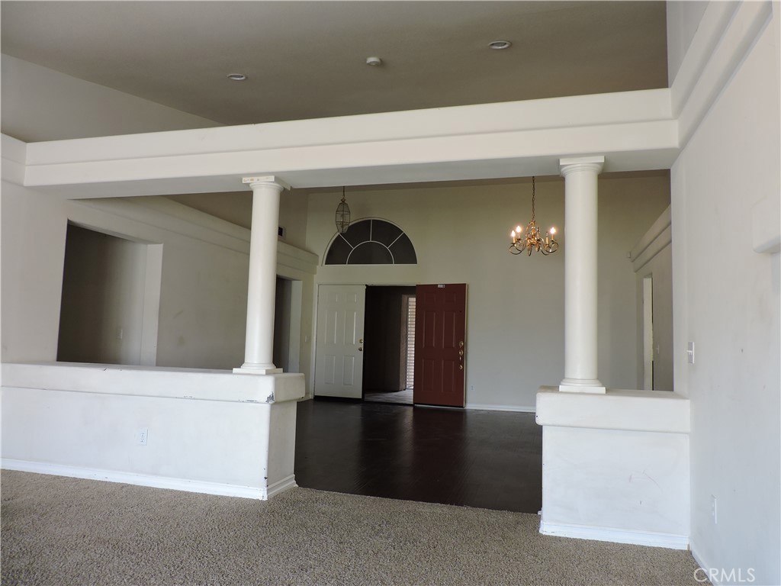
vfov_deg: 56.8
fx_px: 541
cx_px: 390
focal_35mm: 24
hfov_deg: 71.6
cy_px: 293
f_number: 3
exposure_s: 1/30
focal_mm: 4.3
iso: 160
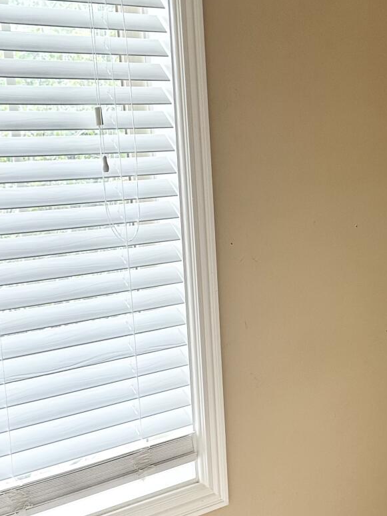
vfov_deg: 31.0
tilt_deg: -12.4
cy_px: 329
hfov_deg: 23.6
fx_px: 924
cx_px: 260
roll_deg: +1.8
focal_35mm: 62
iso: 160
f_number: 1.78
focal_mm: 6.86
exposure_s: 1/120
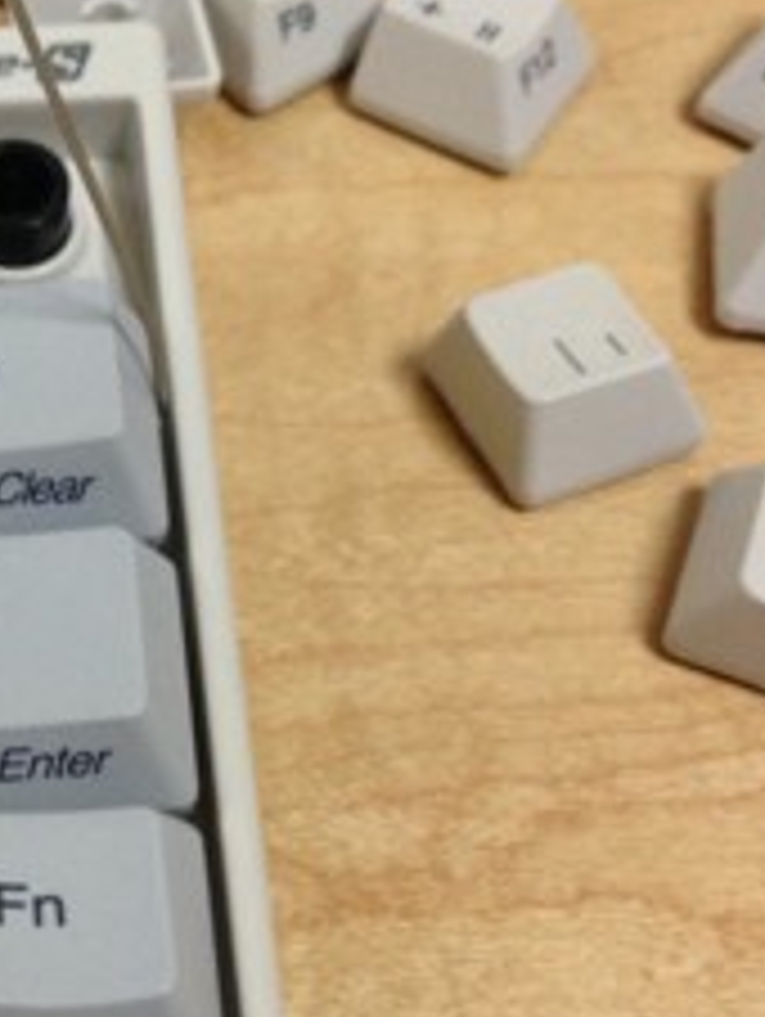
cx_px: -52
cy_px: 436
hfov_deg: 19.4
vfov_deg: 26.6
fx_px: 2147
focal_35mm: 73
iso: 250
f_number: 2.4
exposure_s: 1/20
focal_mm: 4.12
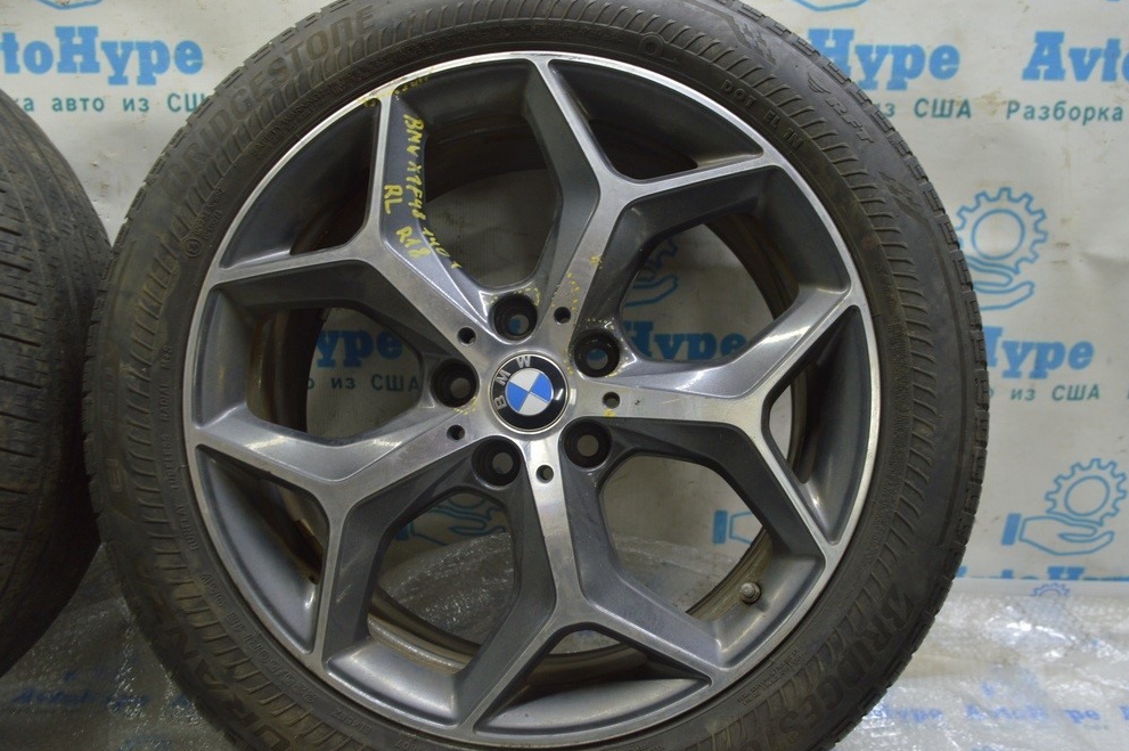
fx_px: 971
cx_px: 563
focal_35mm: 31
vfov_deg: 42.3
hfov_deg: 60.3
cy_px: 385
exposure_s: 1/20
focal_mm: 20
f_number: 5.6
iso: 400
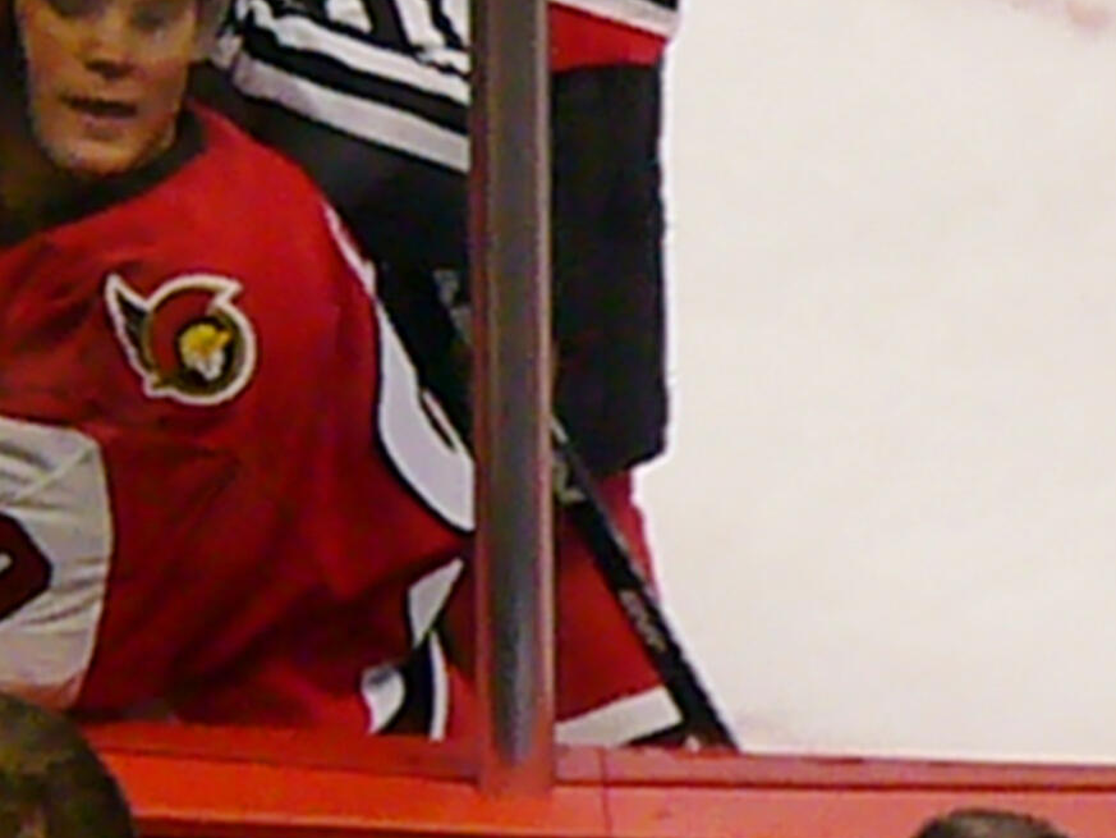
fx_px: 20991
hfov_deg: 3.0
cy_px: -249
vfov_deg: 2.3
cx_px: -317
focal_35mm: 651
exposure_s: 1/200
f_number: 4.5
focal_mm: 36.6
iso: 800
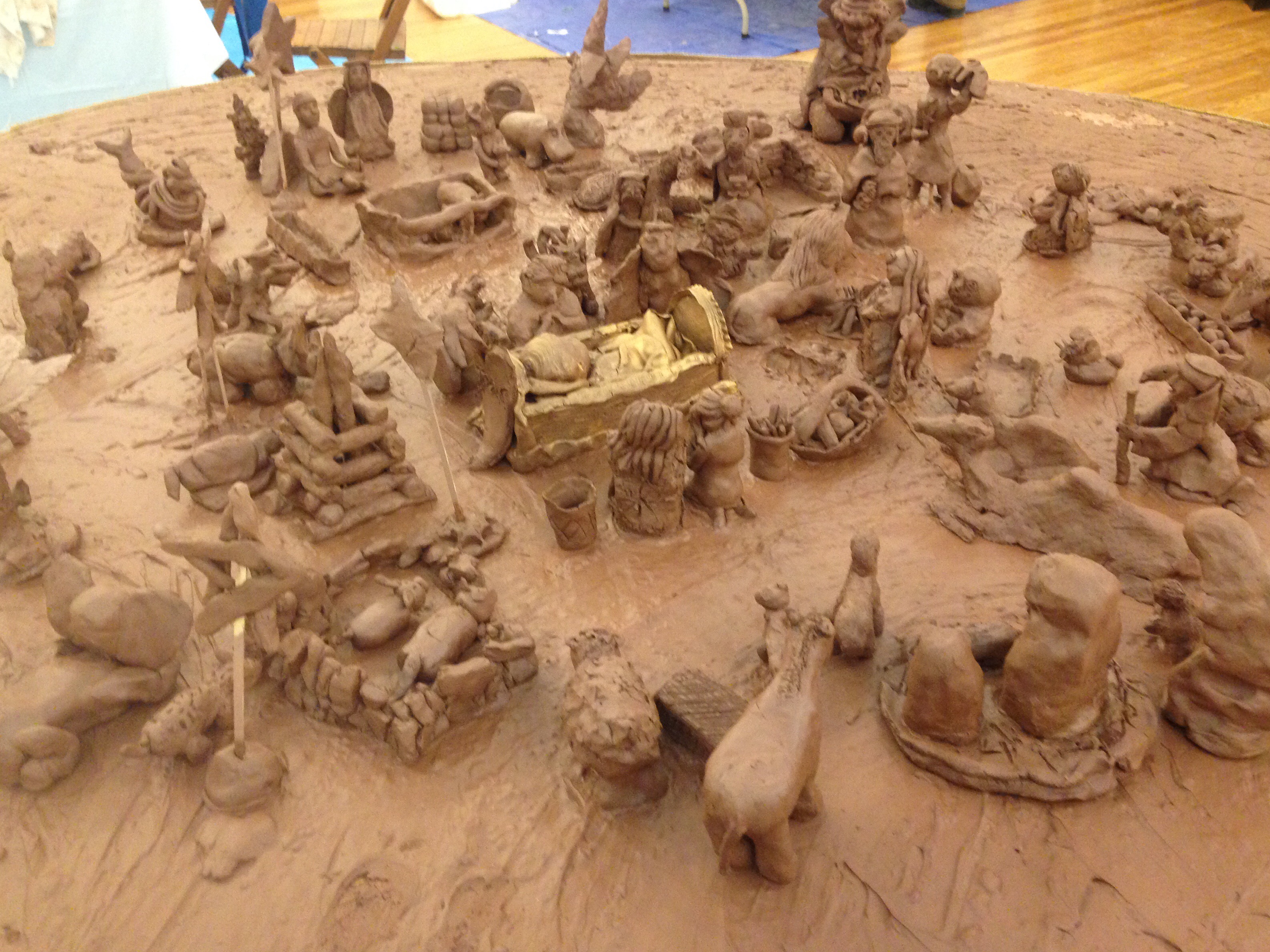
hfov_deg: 54.0
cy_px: 465
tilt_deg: -33.5
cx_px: 647
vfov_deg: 41.8
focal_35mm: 34
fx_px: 1247
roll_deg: +0.5
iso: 320
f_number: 2.4
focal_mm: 4.12
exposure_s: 1/20
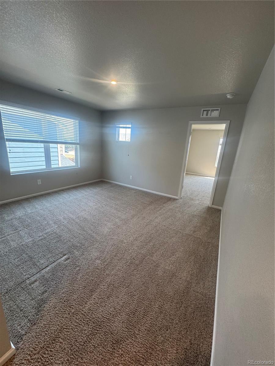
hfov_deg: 85.7
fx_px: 148
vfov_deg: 102.1
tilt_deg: -14.8
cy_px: 183
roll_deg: -4.1
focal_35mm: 14
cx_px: 138
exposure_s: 1/120
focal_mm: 2.22
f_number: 2.2
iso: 250
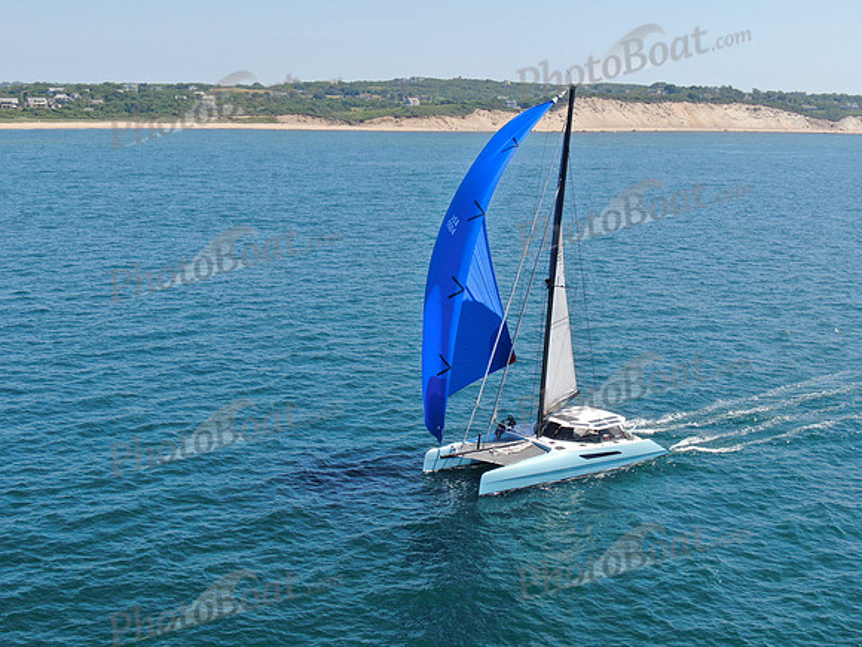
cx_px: 431
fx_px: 1195
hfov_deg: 39.7
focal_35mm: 48
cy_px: 324
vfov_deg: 30.3
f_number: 3.8
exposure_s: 1/640
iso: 100
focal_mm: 8.6
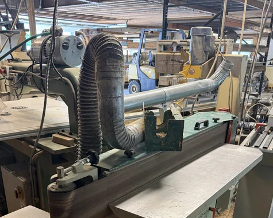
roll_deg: -1.1
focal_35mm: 37
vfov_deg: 37.9
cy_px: 190
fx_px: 299
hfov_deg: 49.1
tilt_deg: -24.8
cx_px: 134
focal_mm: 6.76
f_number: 1.78
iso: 250
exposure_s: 1/59
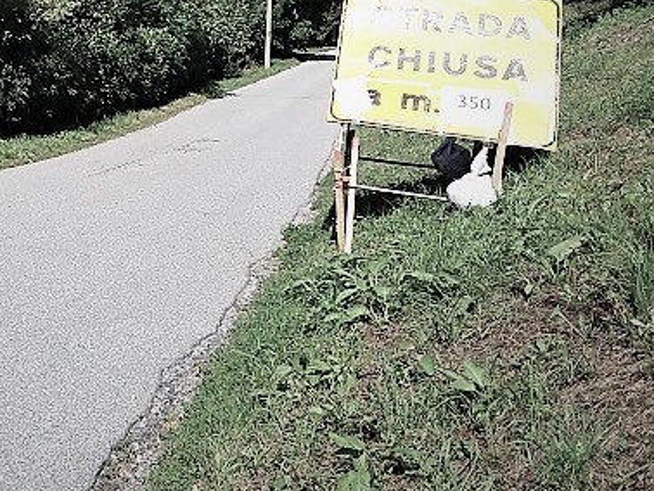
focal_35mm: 50
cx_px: 74
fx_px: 945
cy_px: 49
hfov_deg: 36.0
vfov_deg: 28.0
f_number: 1.9
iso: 40
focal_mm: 2.91
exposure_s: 1/1776
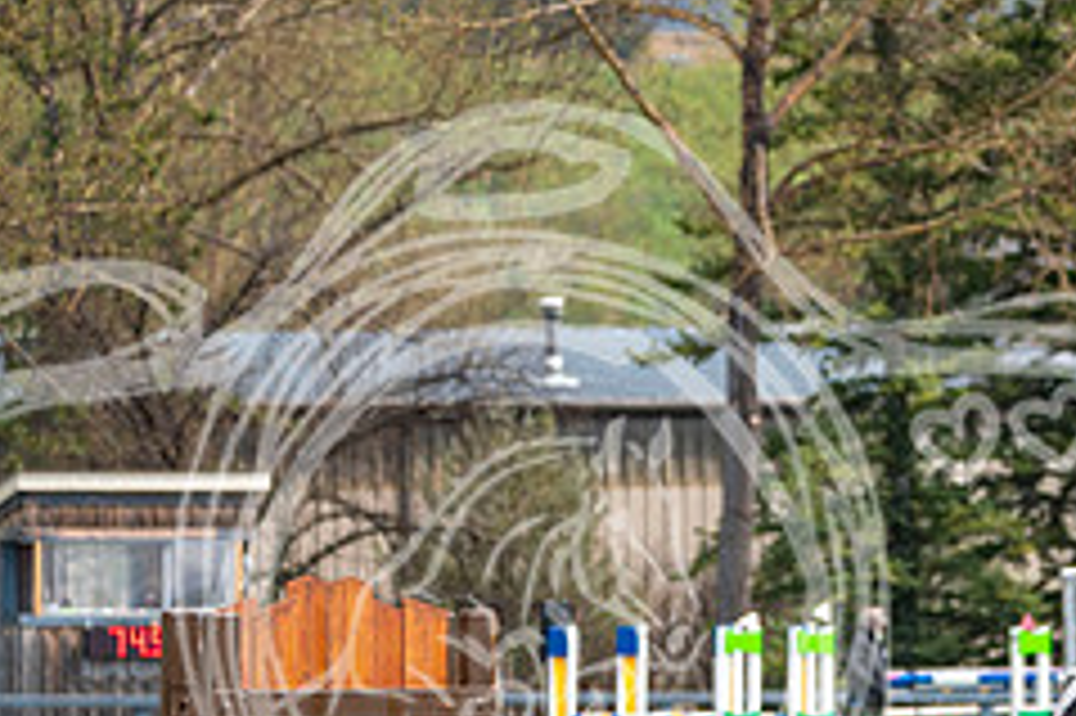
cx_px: 1184
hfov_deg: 4.6
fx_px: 13291
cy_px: 534
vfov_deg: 3.1
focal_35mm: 445
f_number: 5.6
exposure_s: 1/1250
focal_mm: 183
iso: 500
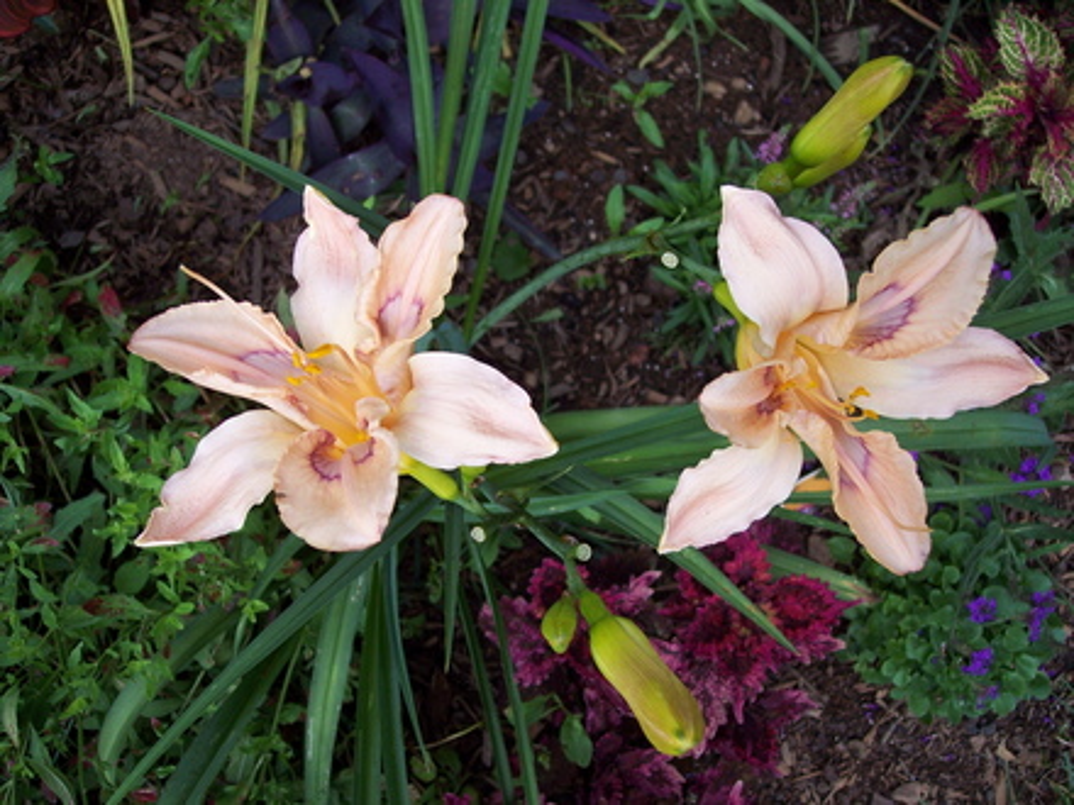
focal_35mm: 39
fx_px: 1210
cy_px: 402
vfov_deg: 36.8
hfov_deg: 47.9
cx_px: 537
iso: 100
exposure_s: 1/350
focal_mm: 8
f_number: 3.4
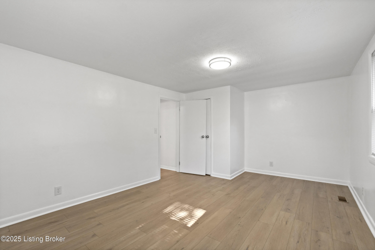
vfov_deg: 77.3
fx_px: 156
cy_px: 125
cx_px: 188
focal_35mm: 15
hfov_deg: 100.4
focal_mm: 10
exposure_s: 1/13
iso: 400
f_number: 8
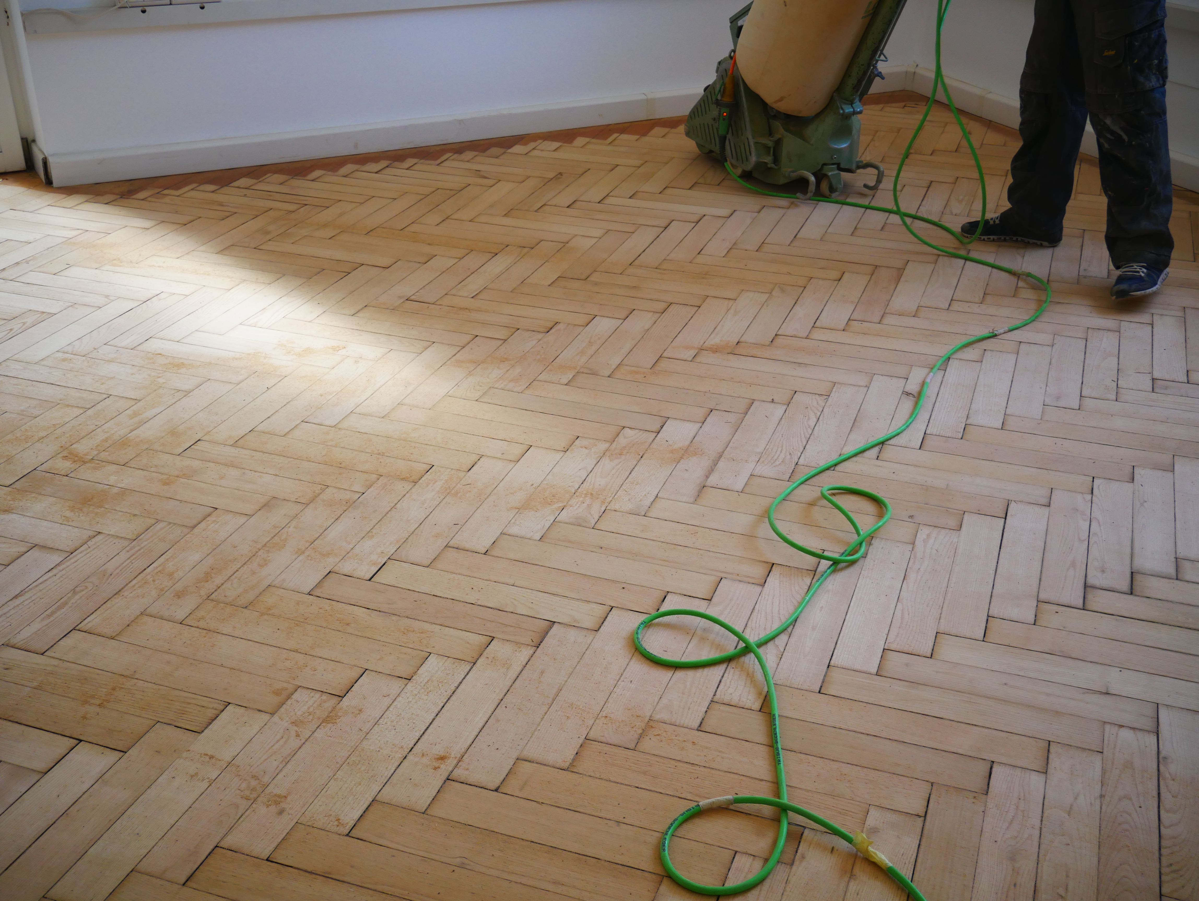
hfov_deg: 46.8
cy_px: 450
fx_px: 1386
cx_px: 600
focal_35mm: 40
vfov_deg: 36.0
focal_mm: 20
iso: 400
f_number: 4.1
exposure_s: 1/200
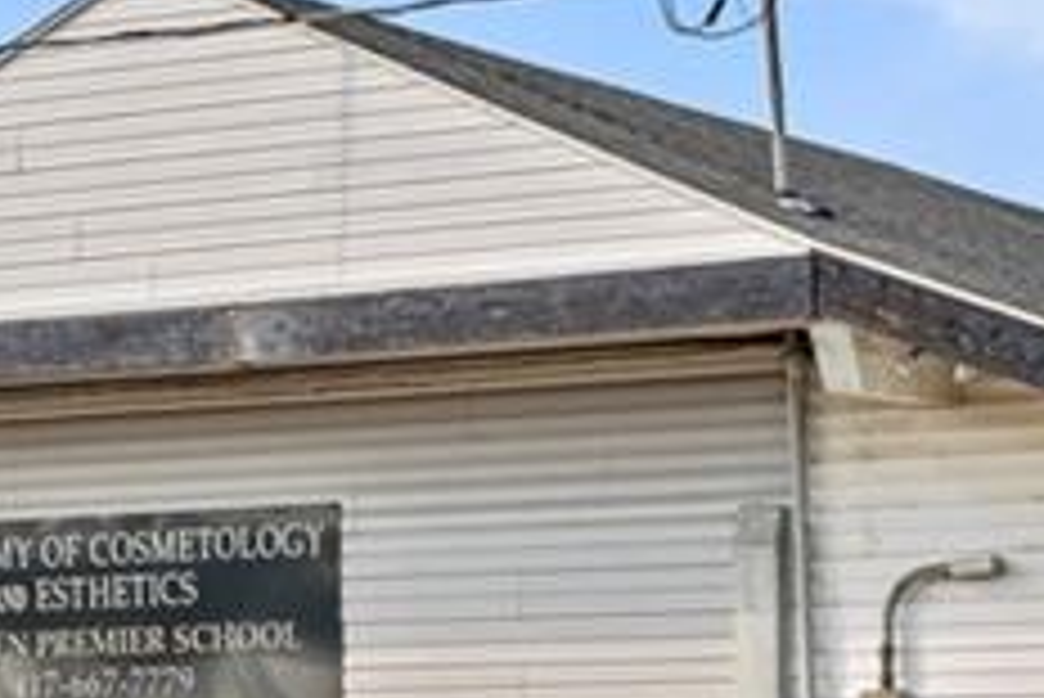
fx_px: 4417
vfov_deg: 8.9
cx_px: 558
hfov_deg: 13.5
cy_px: 770
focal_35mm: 152
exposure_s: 1/400
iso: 200
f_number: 8
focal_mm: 34.5
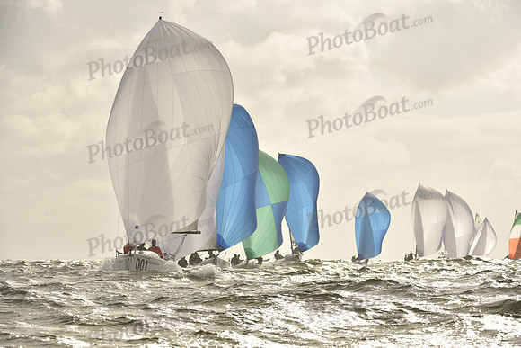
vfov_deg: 6.9
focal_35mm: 200
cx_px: 260
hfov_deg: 10.3
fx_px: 2895
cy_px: 174
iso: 320
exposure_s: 1/1250
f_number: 9
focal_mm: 200
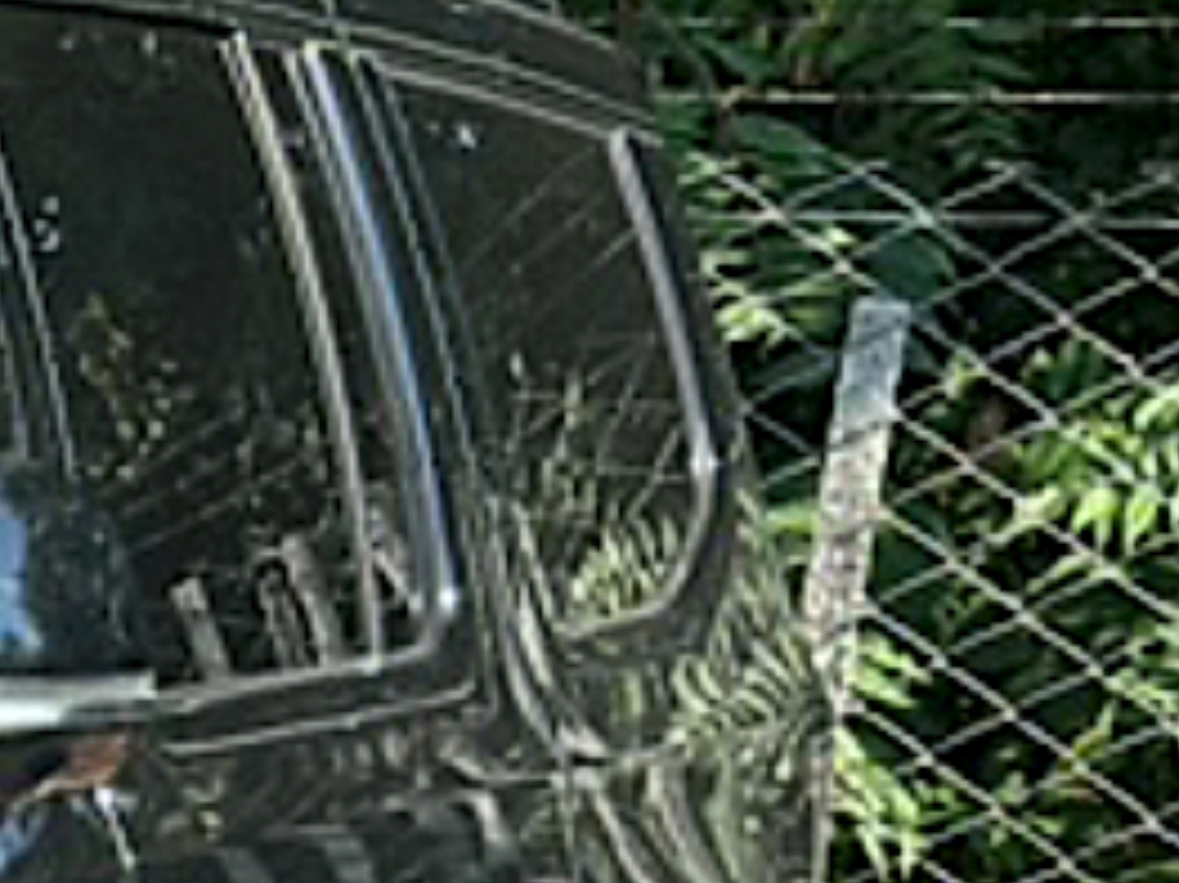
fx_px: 5175
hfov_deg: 10.2
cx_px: -2156
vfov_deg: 9.3
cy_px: 1533
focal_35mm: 152
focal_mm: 6.86
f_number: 1.78
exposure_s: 1/1456
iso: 80
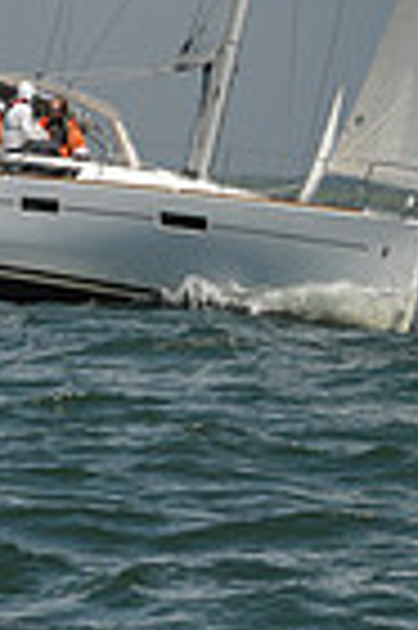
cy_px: -558
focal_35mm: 465
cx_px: 330
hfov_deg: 2.9
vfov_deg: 4.4
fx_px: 8118
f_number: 14
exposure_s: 1/800
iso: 320
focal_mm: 112
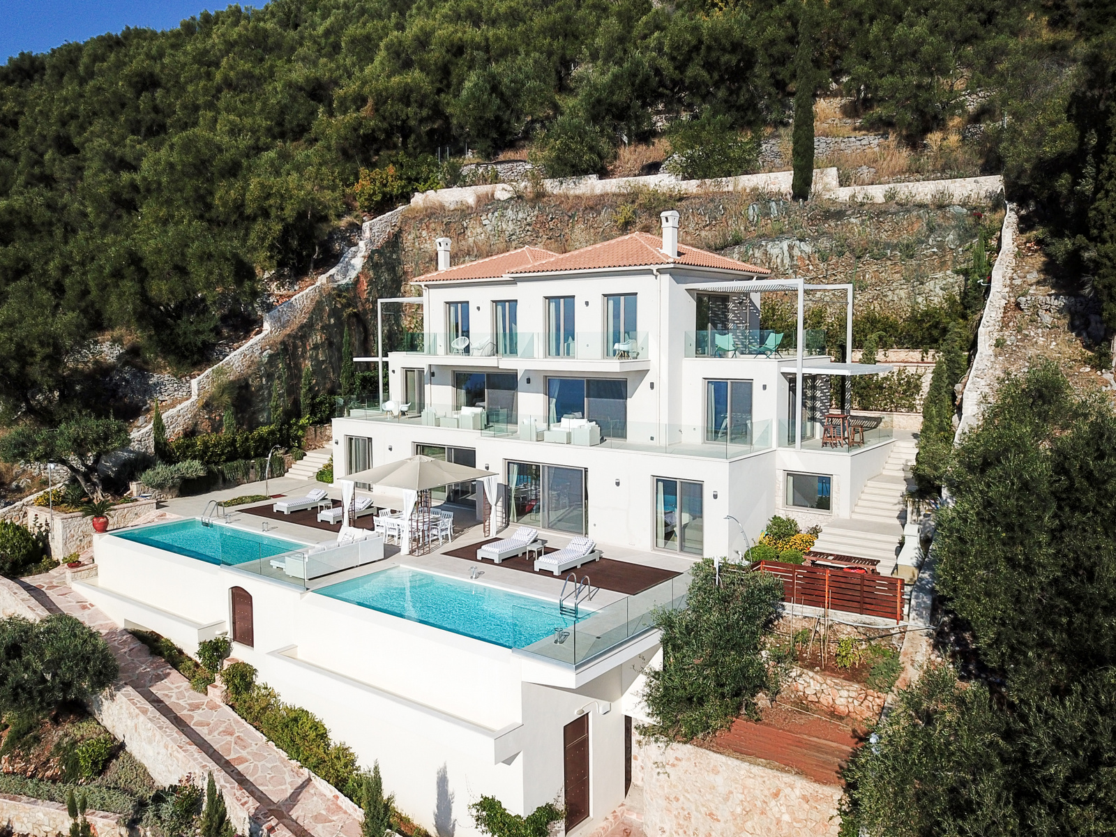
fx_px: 838
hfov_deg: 67.3
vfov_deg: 53.1
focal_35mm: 26
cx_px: 558
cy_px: 418
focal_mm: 4.73
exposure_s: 1/3788
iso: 100
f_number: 2.2
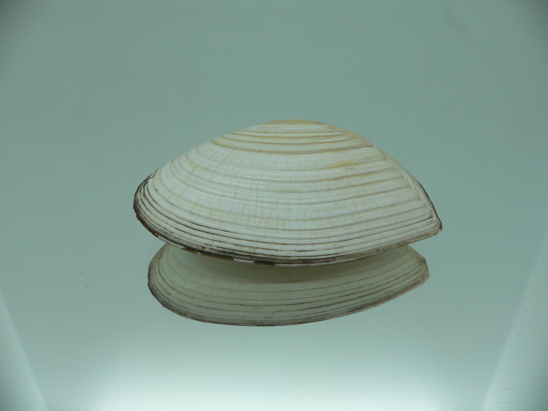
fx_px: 554
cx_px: 274
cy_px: 206
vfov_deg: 40.7
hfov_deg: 52.6
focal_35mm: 35
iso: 80
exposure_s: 1/80
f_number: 2.8
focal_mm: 4.6
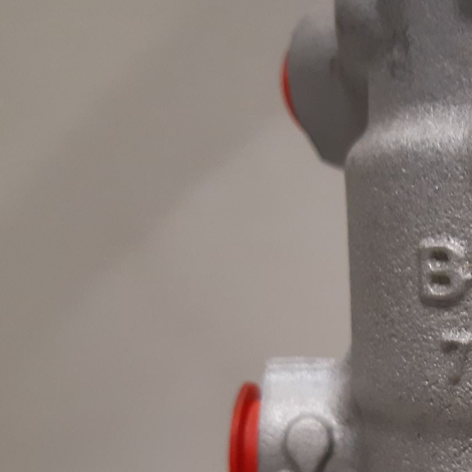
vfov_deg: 30.0
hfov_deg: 28.0
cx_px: 515
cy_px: 360
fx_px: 864
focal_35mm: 56
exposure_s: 1/50
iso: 200
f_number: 1.7
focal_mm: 3.93
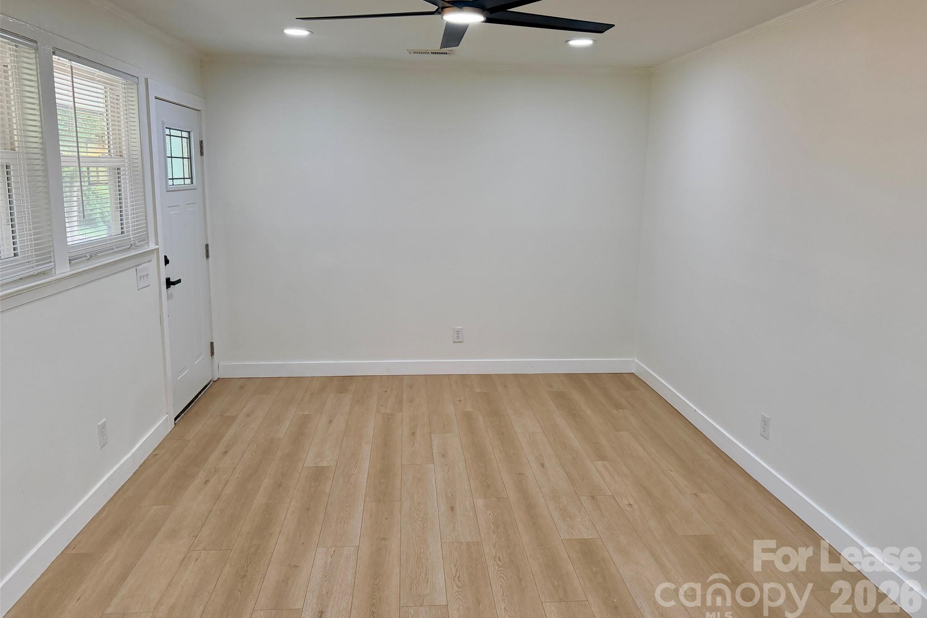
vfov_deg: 51.2
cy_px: 281
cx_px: 464
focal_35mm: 25
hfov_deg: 71.5
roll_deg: -0.4
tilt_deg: -9.3
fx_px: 644
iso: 200
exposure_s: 1/228
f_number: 1.78
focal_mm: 6.76
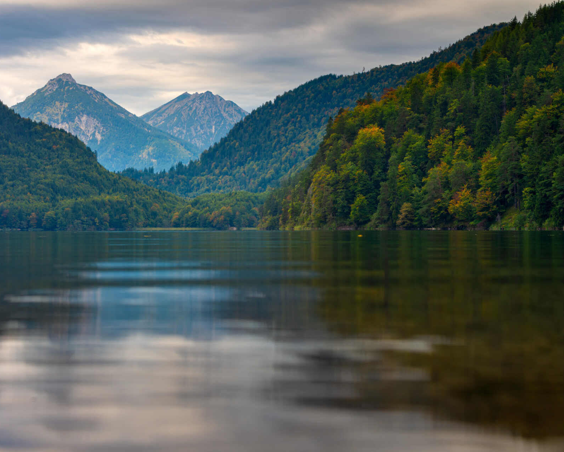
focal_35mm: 79
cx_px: 263
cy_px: 226
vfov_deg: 19.4
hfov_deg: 24.1
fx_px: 1319
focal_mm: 70
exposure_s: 1/2.5
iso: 100
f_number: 8
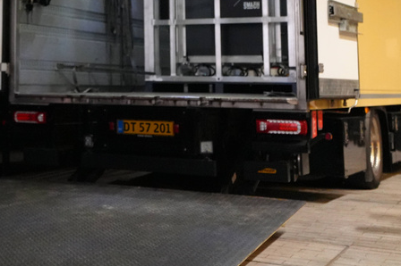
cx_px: -2
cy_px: -23
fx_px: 890
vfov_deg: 16.5
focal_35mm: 80
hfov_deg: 24.2
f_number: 2.8
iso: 10000
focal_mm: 35
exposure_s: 1/160
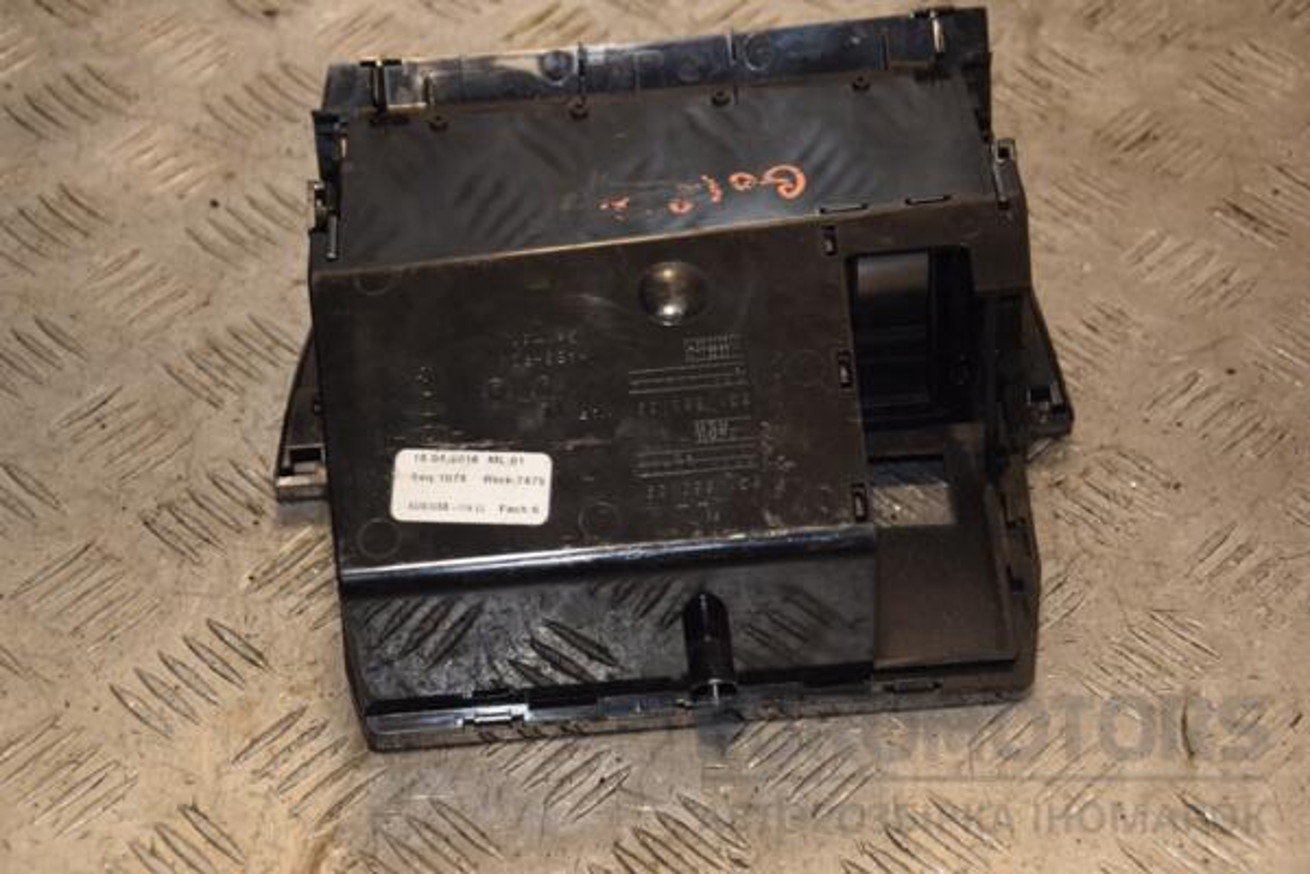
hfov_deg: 26.0
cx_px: 655
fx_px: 2838
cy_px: 437
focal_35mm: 78
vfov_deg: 17.5
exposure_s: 1/200
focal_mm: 52
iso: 800
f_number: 5
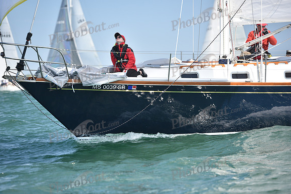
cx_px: 146
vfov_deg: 8.9
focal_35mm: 155
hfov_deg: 13.2
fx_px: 1253
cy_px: 97
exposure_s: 1/800
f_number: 3.2
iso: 320
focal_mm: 155
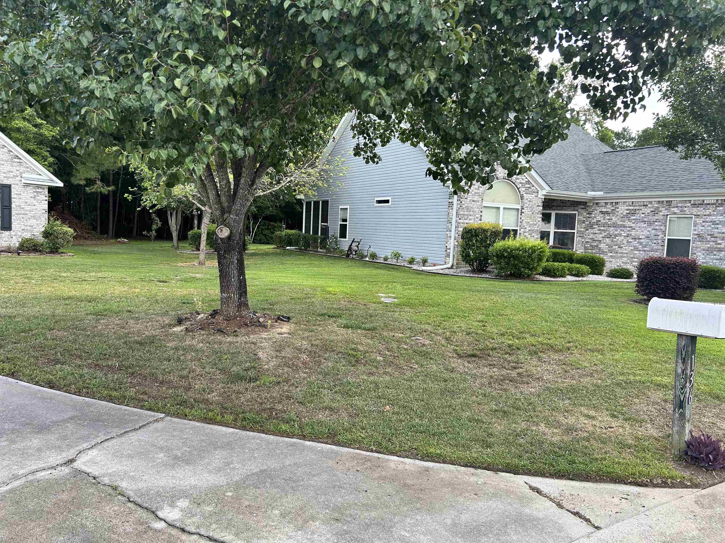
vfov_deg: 53.1
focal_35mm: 26
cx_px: 362
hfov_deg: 67.3
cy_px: 272
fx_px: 545
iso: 50
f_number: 1.5
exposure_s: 1/493
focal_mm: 5.7
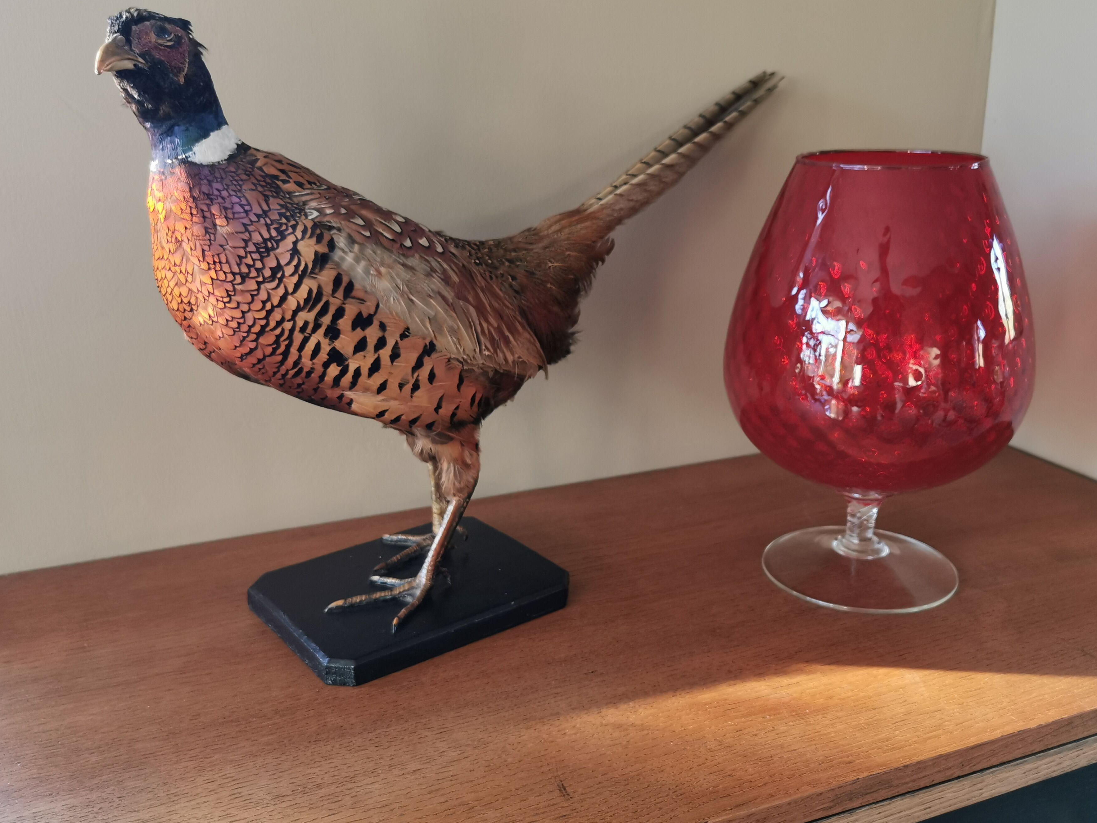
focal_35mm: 32
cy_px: 403
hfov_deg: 56.8
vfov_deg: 44.2
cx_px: 545
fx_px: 1014
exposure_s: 1/120
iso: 160
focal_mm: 5.56
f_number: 1.6
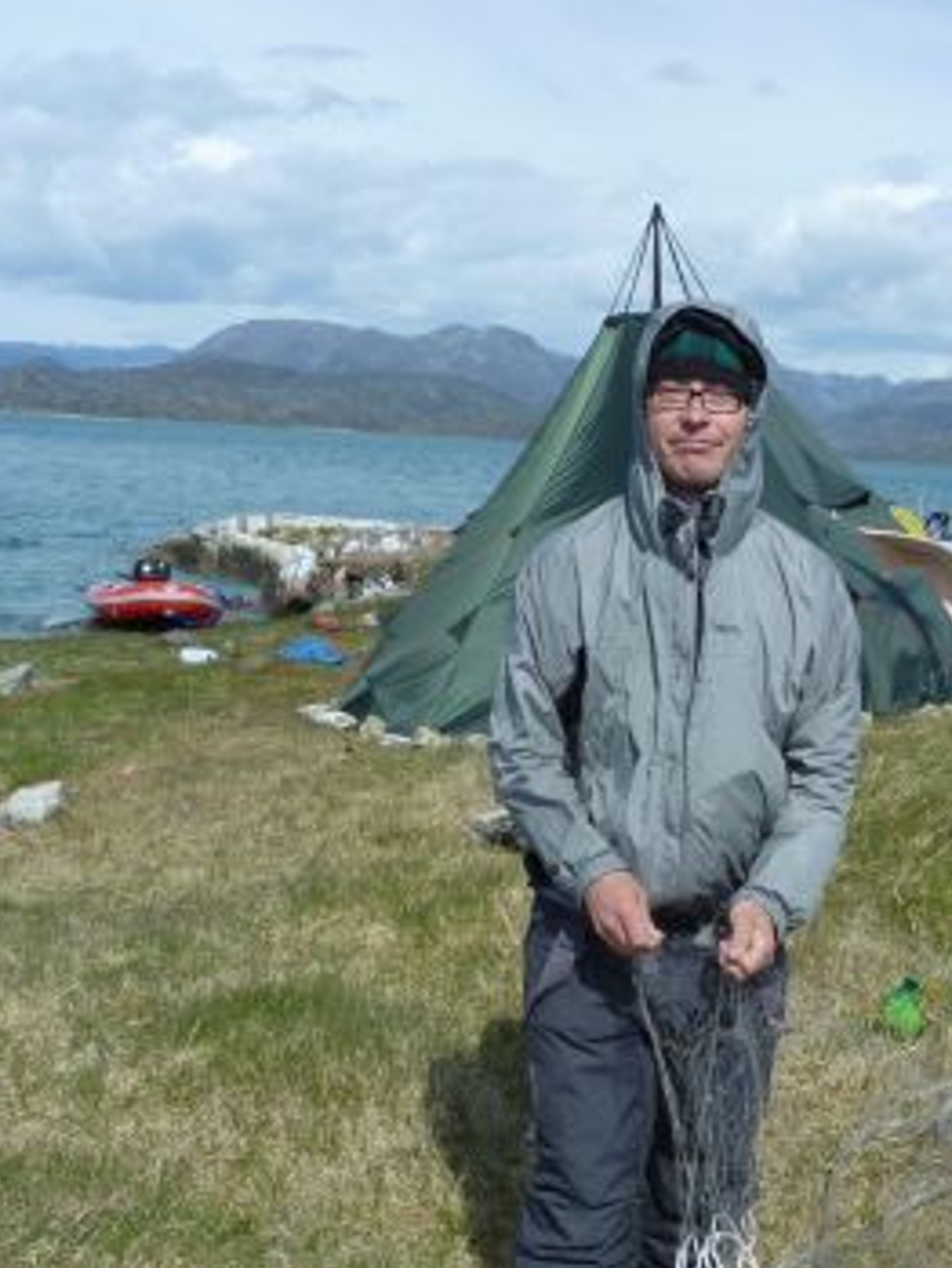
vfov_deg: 42.9
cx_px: 665
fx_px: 1576
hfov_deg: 33.2
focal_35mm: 43
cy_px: 901
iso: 80
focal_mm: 4.1
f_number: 5.6
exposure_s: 1/400
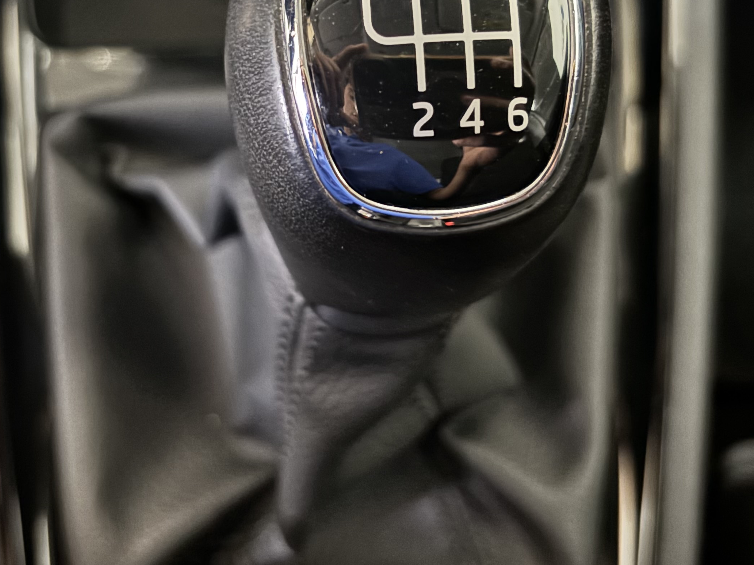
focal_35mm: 50
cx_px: 329
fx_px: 1089
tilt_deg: -59.2
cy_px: 121
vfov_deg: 28.5
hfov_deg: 38.1
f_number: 1.6
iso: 800
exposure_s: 1/9
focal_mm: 5.96
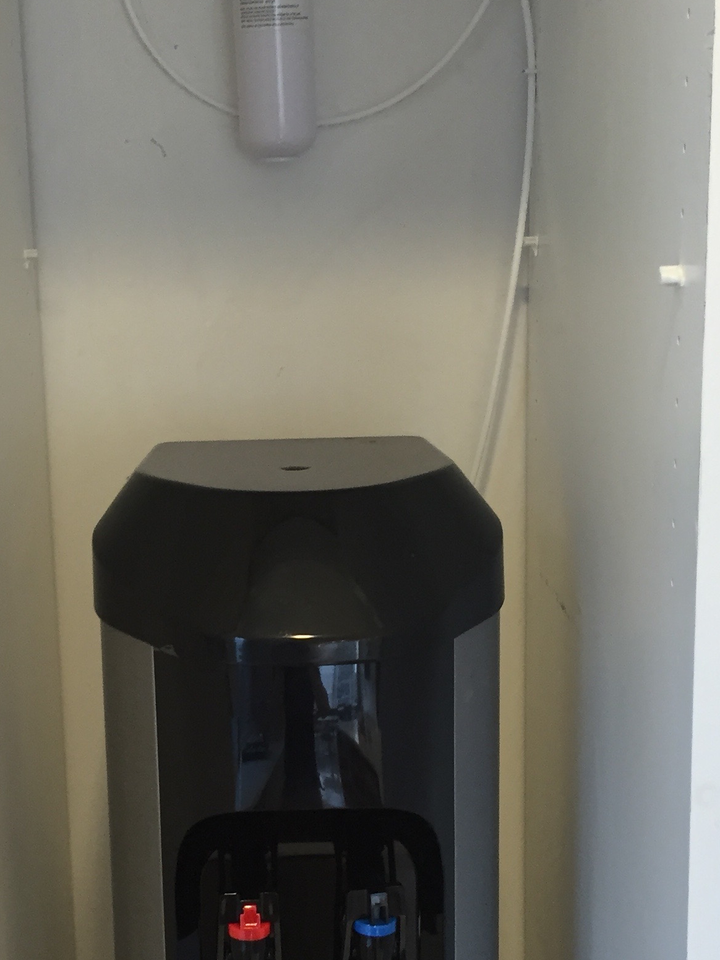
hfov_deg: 24.0
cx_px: 281
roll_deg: +1.1
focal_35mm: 61
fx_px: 1692
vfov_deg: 31.6
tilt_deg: -11.5
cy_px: 567
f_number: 2.2
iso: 64
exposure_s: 1/30
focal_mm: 4.15
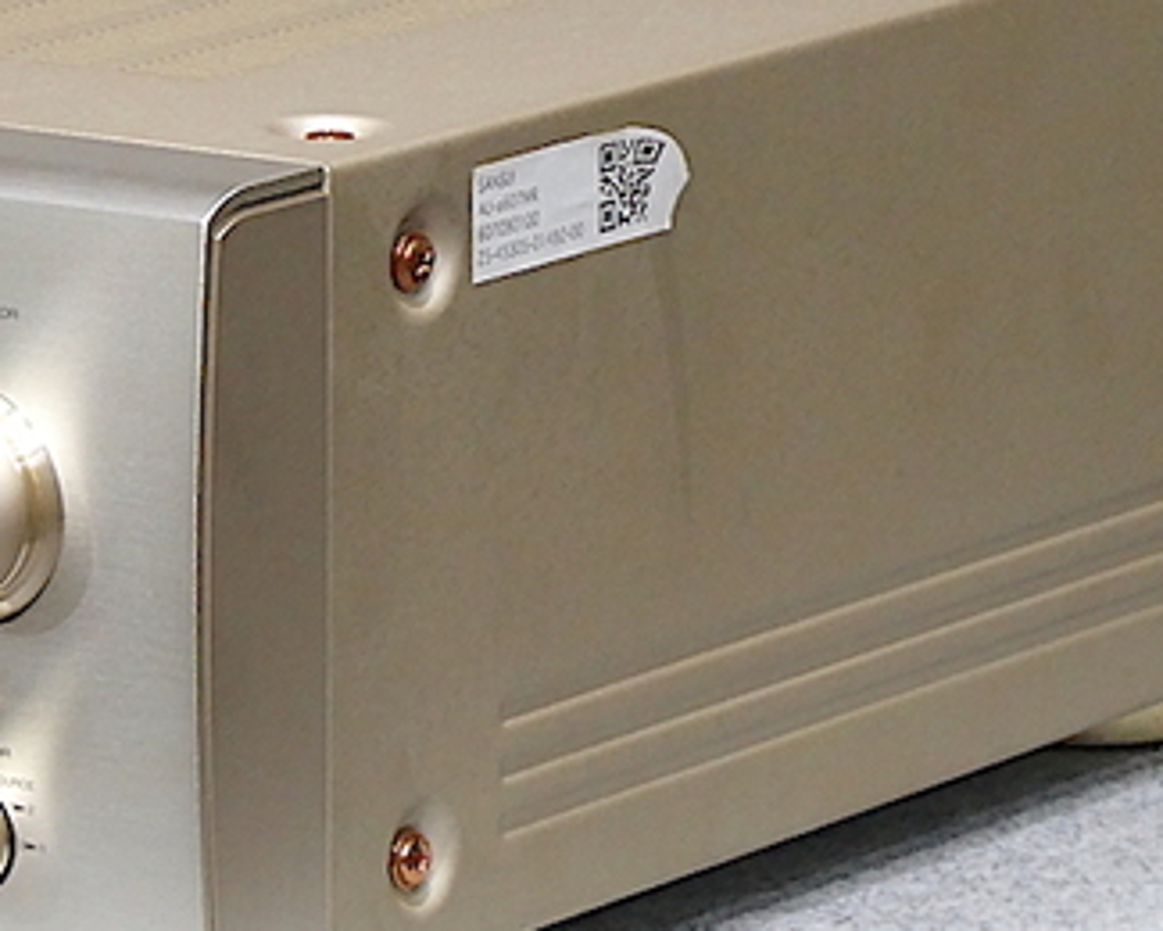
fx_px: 11428
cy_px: 480
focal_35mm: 332
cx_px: -165
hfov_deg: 5.8
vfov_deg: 4.7
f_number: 5.1
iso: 200
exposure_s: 1/8
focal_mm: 20.6
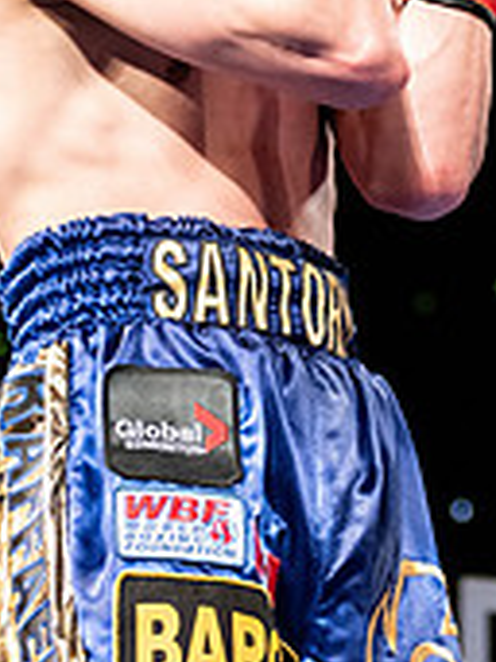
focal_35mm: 199
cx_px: 561
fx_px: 3807
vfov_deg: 9.9
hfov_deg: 7.4
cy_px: 196
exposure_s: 1/1000
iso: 2000
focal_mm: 55
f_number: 2.8
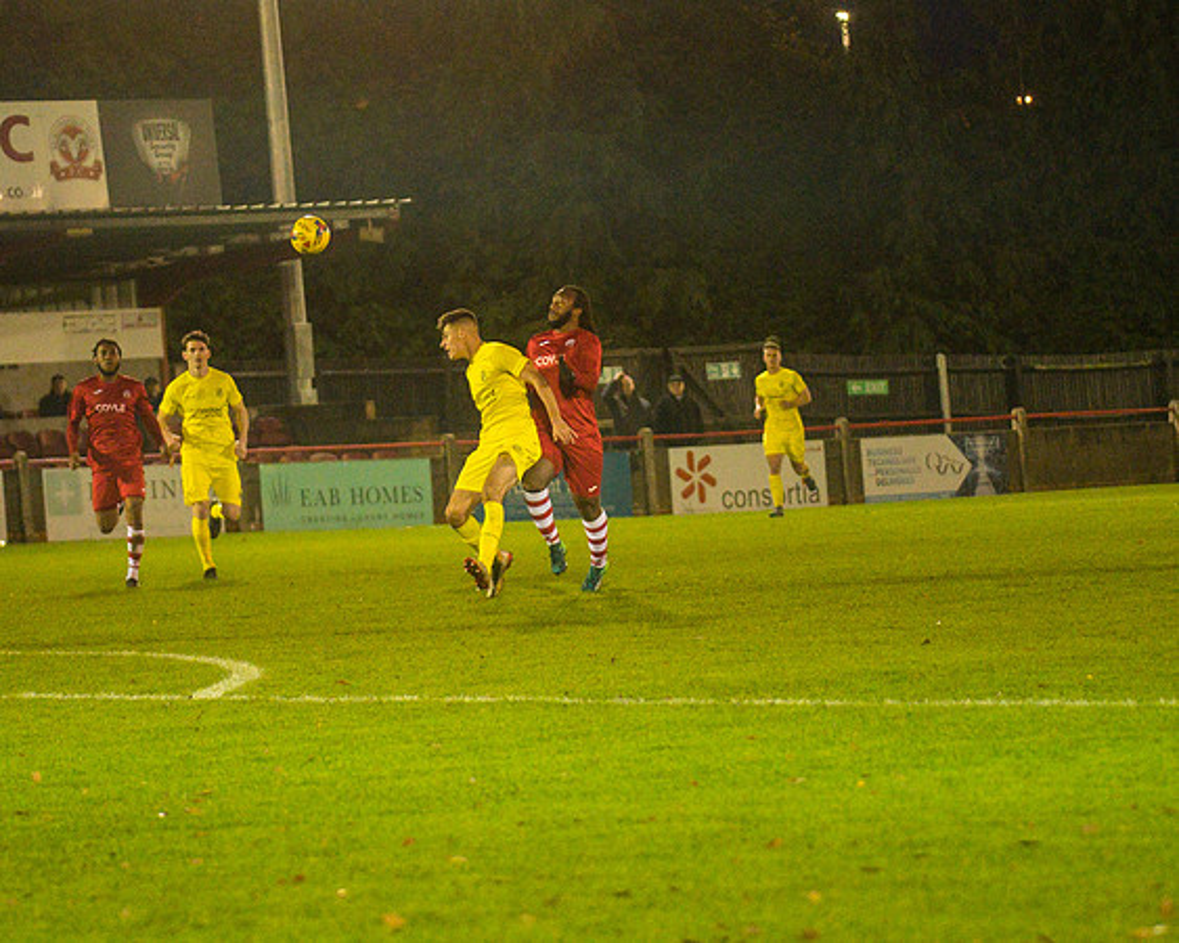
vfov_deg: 7.6
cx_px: 518
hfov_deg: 9.5
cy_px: 472
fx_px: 7085
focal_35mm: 203
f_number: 2.8
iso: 5000
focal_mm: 120
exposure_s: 1/800
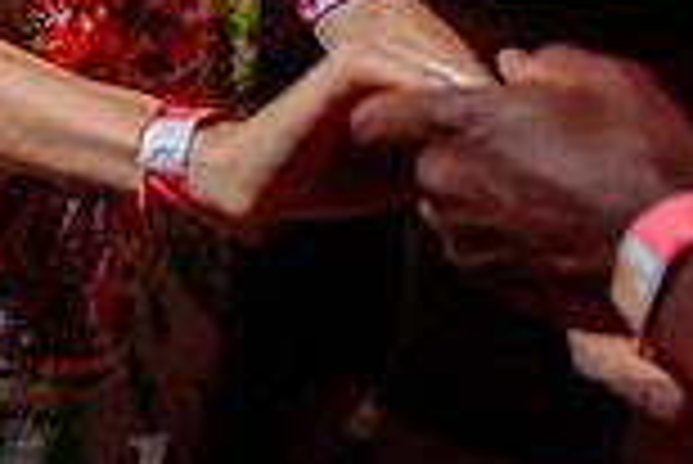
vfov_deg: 12.2
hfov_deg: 14.8
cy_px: -251
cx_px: -784
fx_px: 2062
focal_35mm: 107
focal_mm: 24
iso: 1000
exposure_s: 1/30
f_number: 3.2
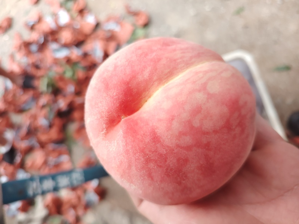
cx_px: 150
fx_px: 207
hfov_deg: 71.6
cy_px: 112
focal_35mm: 24
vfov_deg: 56.8
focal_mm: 5.25
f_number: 1.75
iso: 841
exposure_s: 1/400
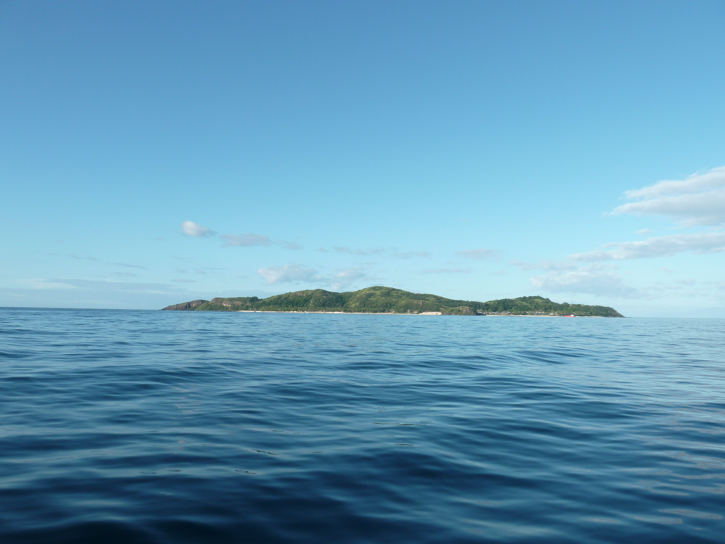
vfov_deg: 54.9
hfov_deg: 69.4
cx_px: 362
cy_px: 272
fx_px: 524
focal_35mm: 25
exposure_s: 1/400
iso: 80
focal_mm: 4.1
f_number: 4
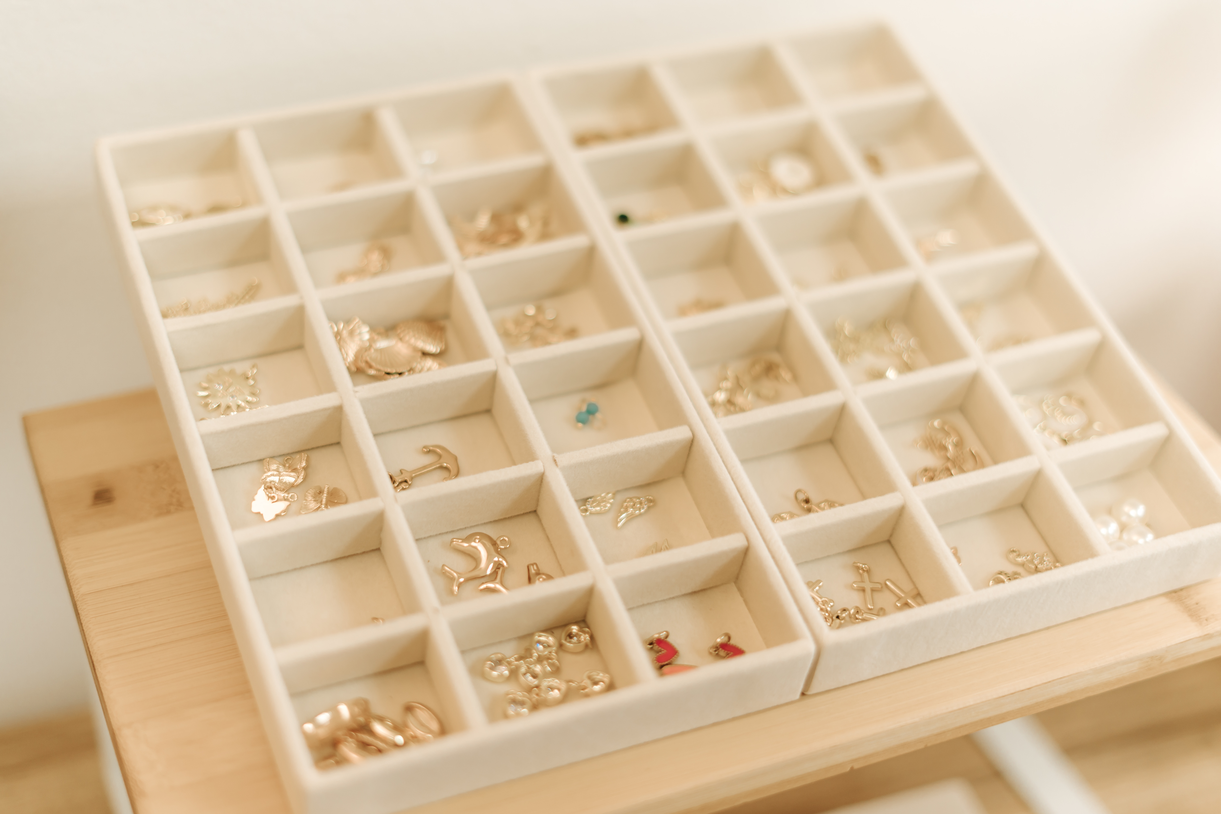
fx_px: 1696
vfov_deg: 27.0
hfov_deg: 39.6
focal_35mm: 50
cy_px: 407
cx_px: 610
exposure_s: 1/200
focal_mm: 50
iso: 200
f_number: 1.8
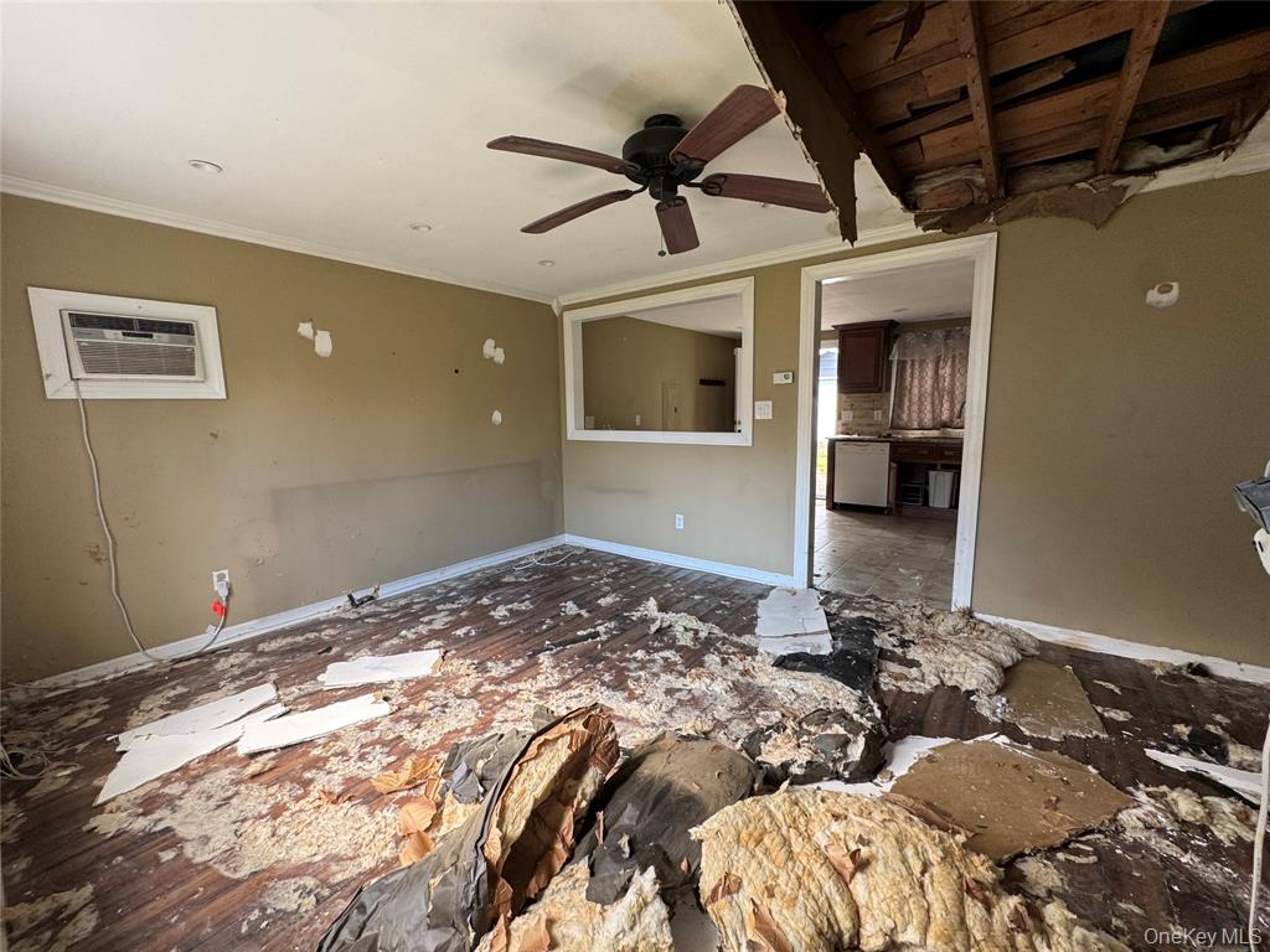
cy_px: 476
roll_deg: +1.1
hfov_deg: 102.1
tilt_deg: -8.7
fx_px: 514
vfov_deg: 85.7
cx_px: 635
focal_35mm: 14
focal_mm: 2.22
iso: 125
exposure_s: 1/99
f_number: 2.2
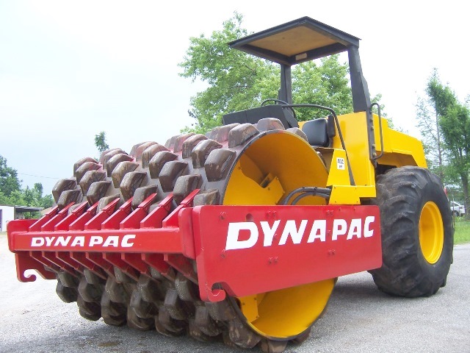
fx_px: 489
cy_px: 176
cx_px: 235
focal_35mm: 36
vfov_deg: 39.7
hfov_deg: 51.4
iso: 80
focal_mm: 6.2
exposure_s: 1/200
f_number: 2.8
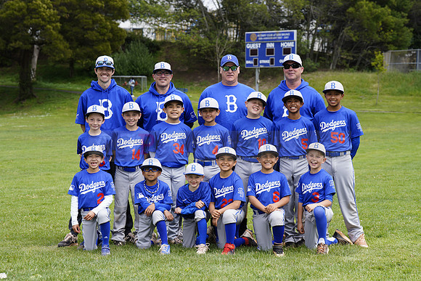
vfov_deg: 14.7
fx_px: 1088
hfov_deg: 21.9
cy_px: 140
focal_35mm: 93
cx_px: 210
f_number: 6.3
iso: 100
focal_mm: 93
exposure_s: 1/250
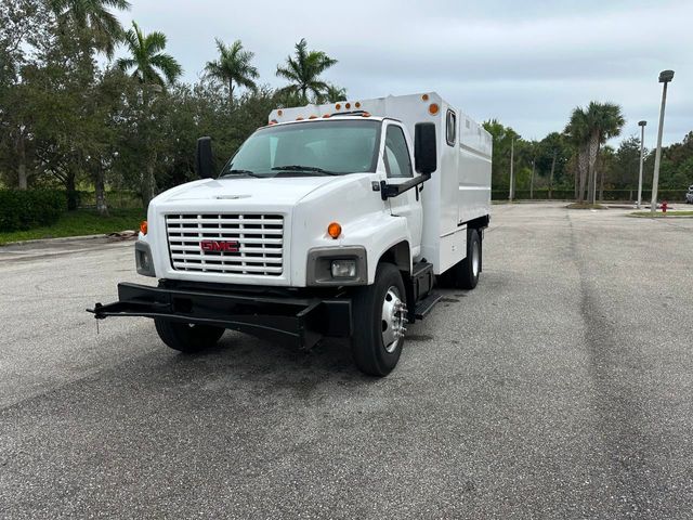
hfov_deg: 71.6
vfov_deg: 56.8
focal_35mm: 24
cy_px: 260
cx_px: 346
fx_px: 480
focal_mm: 6.86
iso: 80
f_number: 1.78
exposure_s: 1/1040
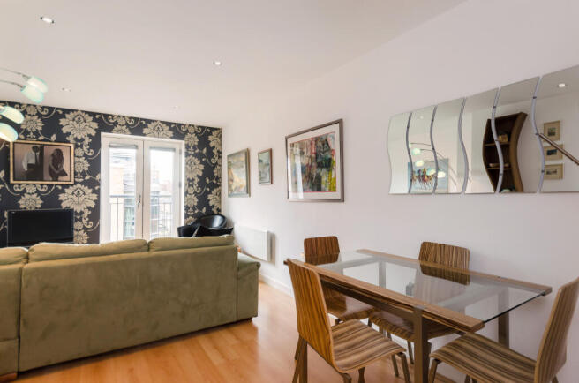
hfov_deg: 92.6
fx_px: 277
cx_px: 290
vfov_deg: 69.4
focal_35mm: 17
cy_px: 192
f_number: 7.1
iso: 400
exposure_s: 1/8
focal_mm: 11.5
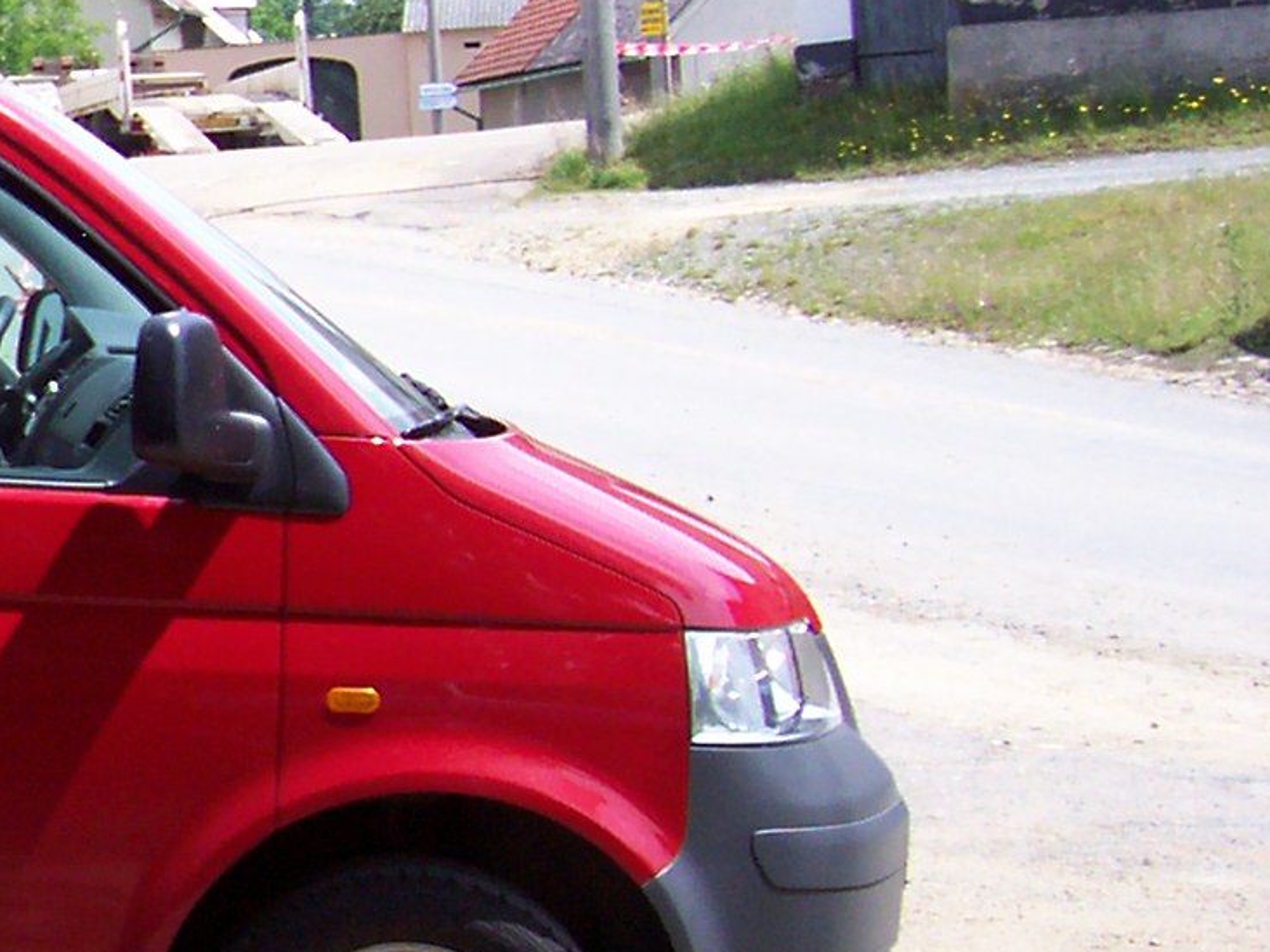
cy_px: 492
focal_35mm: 107
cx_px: -723
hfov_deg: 16.5
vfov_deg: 13.8
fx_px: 3926
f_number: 2.7
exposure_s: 1/726
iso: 80
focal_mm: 5.6
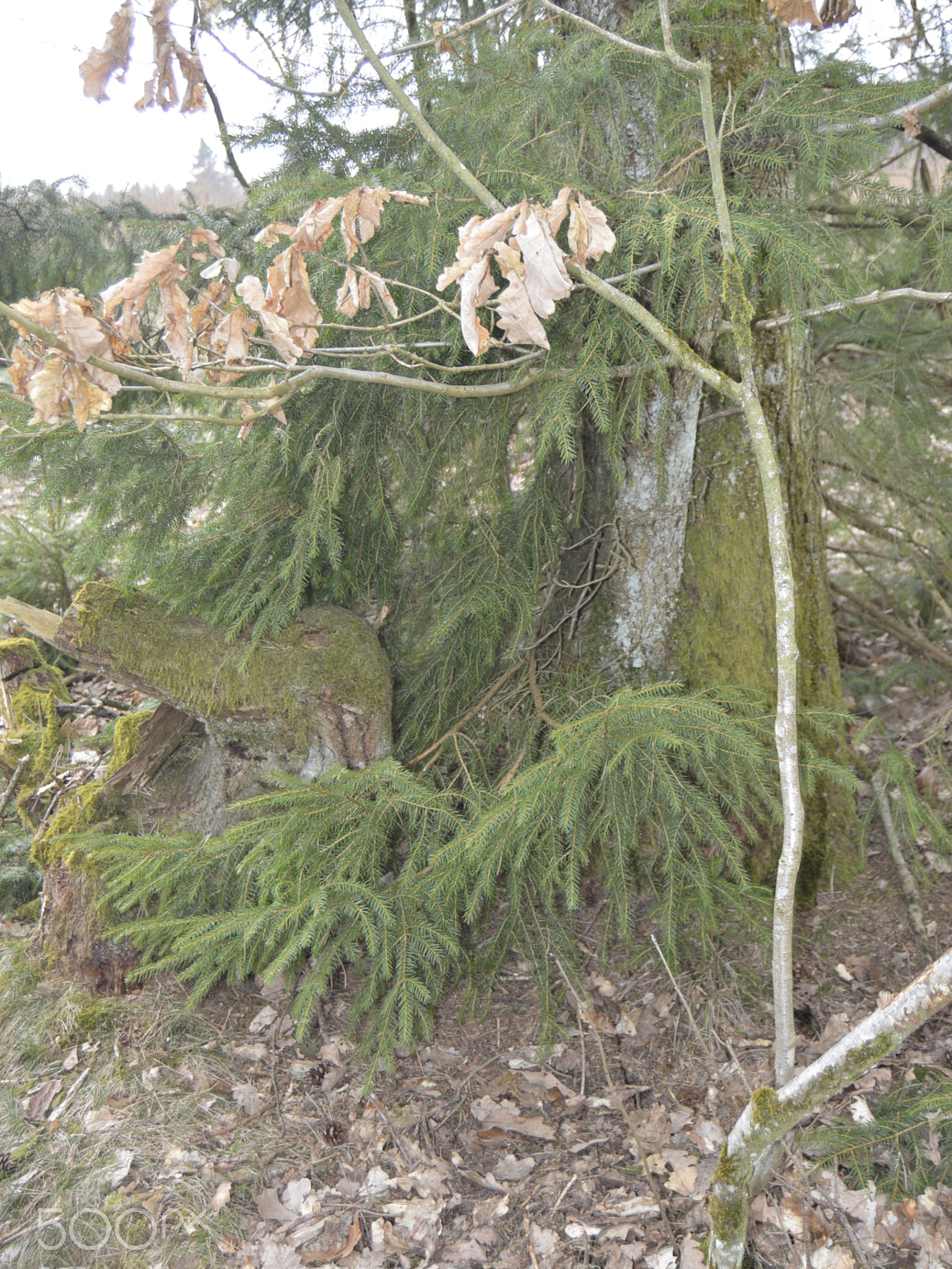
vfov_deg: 46.8
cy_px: 616
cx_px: 468
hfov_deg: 36.0
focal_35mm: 40
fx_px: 1466
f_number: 4
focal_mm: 24
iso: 220
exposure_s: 1/125
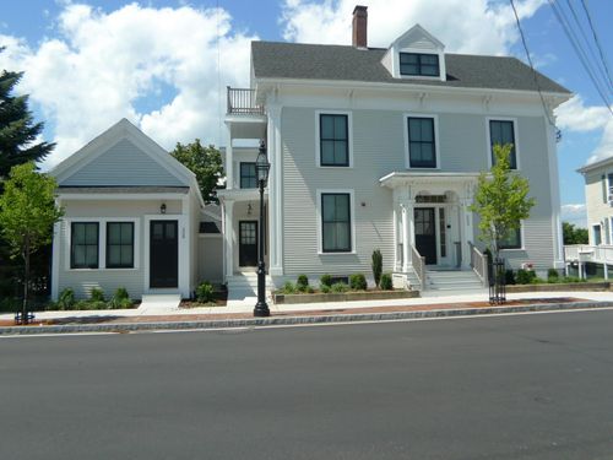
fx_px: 567
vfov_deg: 44.2
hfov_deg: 56.8
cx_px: 306
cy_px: 230
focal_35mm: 32
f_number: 4
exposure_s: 1/800
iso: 80
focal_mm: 6.8
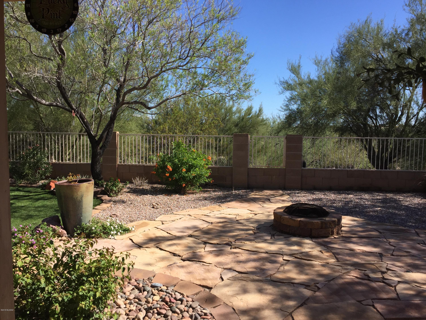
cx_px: 213
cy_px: 160
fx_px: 357
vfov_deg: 48.2
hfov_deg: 61.7
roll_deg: -1.1
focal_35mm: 29
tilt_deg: -5.6
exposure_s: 1/1582
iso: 32
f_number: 2.2
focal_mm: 4.15
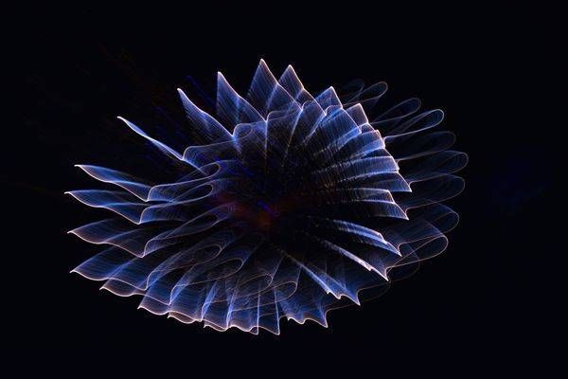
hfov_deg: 14.2
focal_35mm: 145
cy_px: 190
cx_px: 284
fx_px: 2288
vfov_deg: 9.5
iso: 400
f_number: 11
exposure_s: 1/1.3
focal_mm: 145
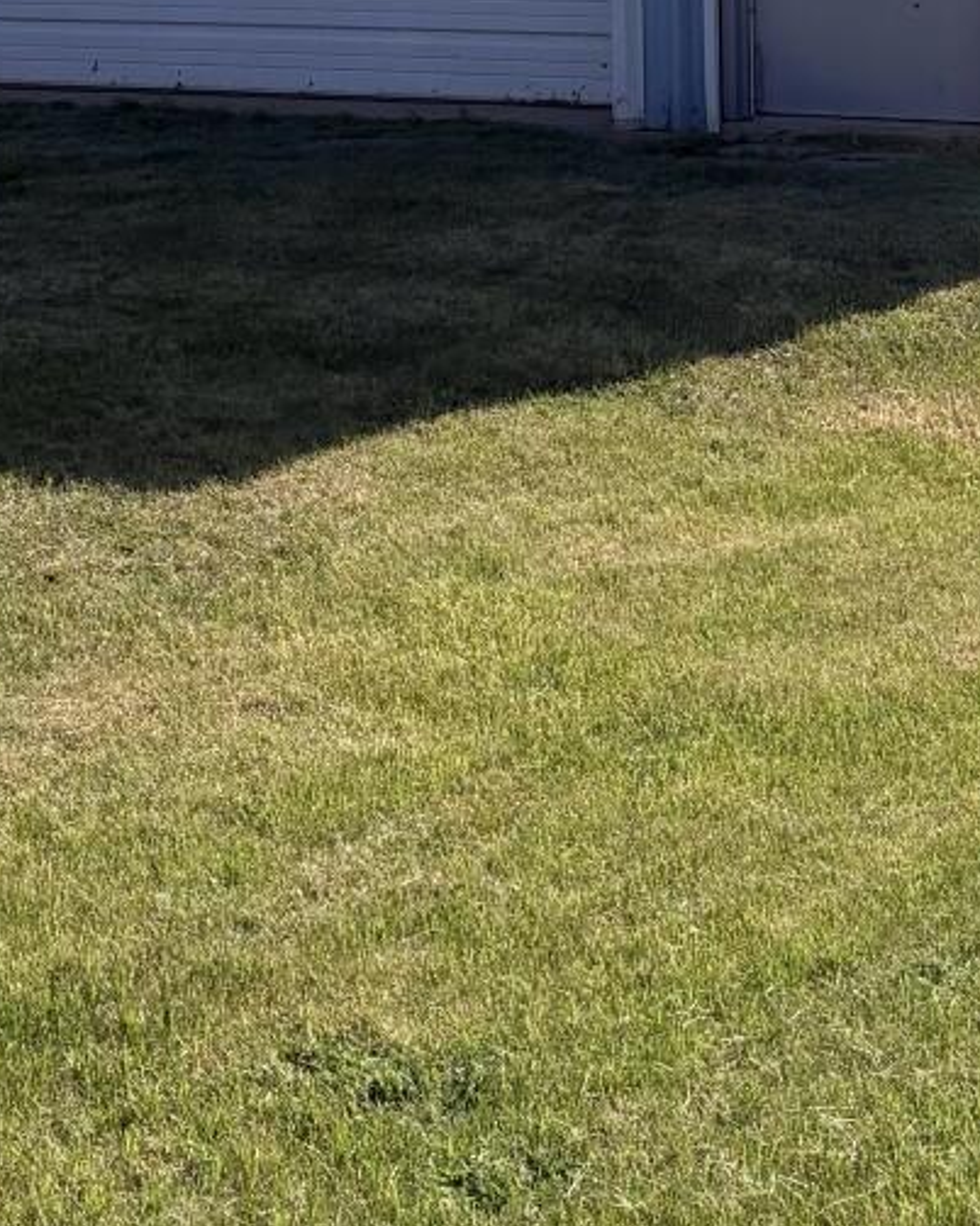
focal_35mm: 101
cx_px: 700
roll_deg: +0.5
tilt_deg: +4.1
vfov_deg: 17.4
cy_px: -539
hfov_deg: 15.2
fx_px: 3664
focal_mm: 5.96
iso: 50
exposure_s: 1/6329
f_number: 1.6
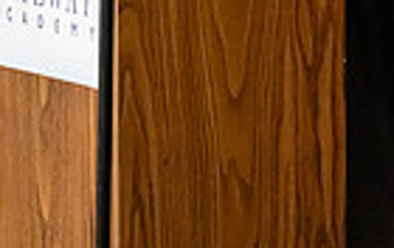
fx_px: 6862
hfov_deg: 3.3
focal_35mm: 638
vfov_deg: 2.1
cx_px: 284
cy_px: -276
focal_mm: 195
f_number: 3.2
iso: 20000
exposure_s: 1/640
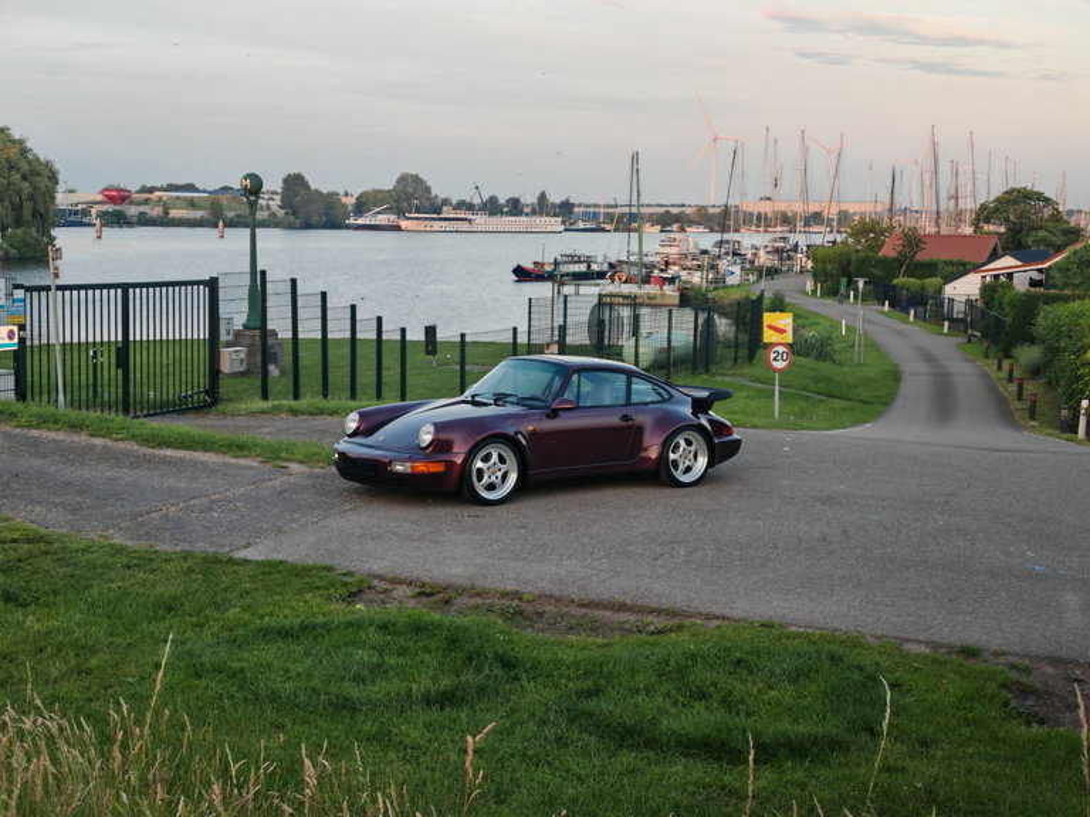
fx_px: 1637
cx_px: 545
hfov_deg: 36.8
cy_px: 408
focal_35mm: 52
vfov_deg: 28.0
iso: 50
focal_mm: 5.4
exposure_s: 1/110
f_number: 1.6
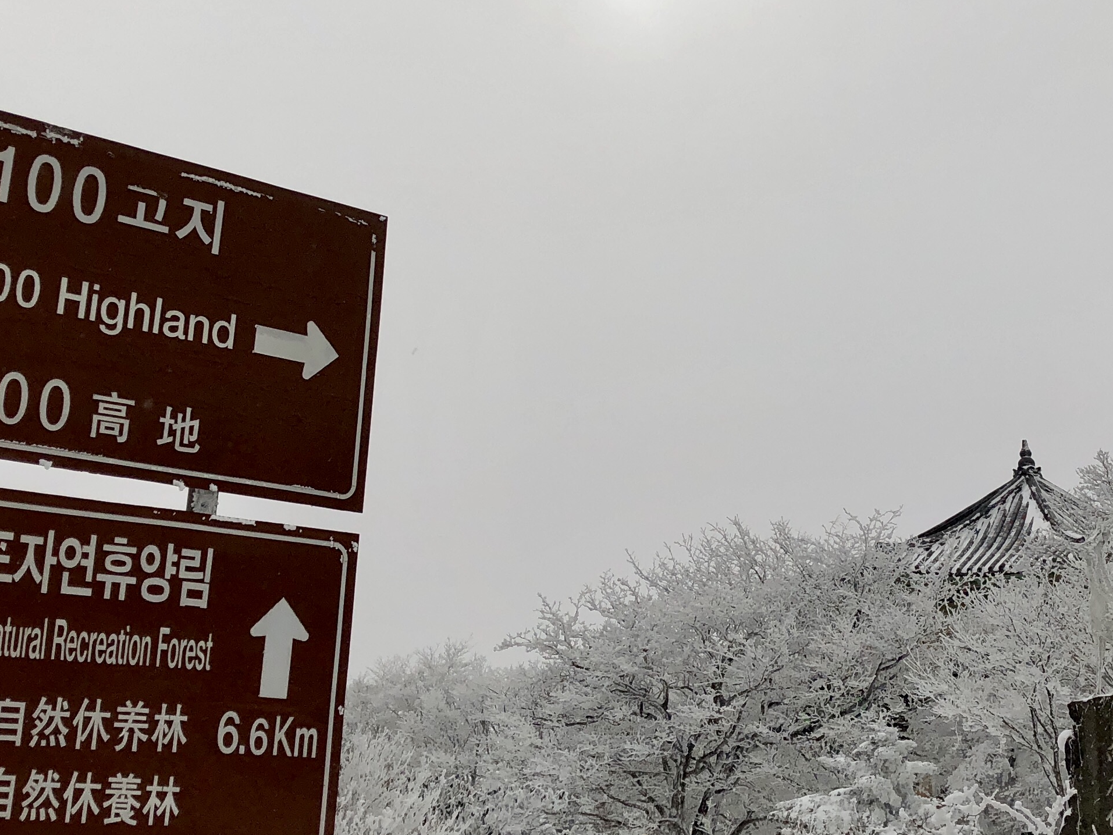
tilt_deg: +19.7
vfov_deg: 24.7
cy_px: 261
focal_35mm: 59
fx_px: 1897
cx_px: 724
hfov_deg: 32.5
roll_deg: -1.1
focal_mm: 3.99
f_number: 1.8
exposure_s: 1/4367
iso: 20
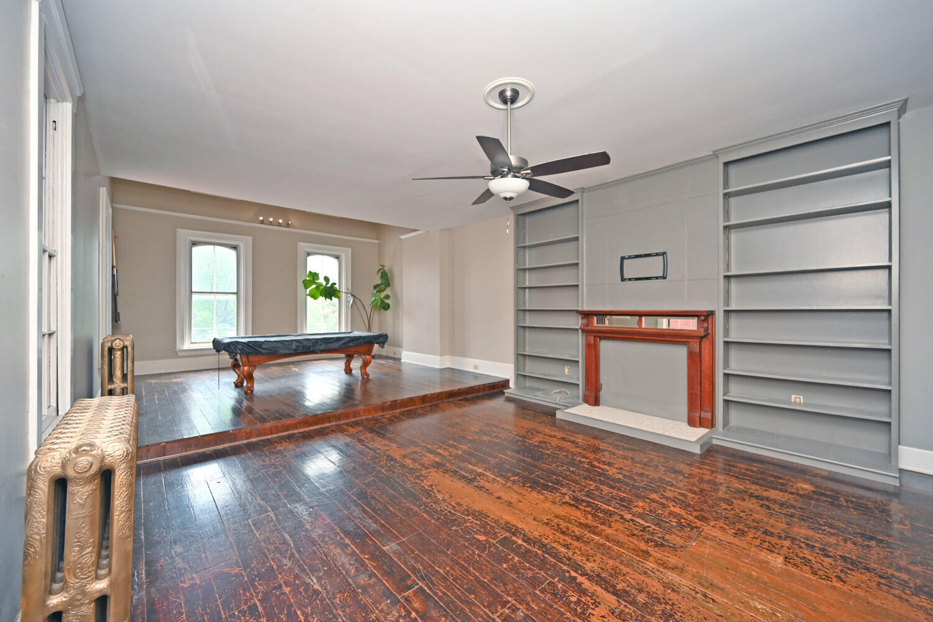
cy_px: 311
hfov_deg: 104.3
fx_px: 363
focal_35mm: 14
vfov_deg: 81.2
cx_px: 466
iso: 200
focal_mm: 14
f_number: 4.5
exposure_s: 1/80
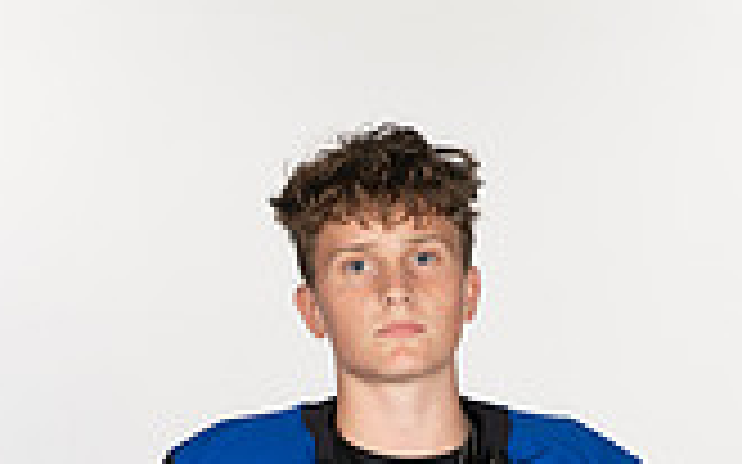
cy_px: 991
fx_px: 3477
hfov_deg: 12.2
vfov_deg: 7.3
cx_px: 319
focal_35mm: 172
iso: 250
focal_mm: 62
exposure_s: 1/400
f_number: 7.1
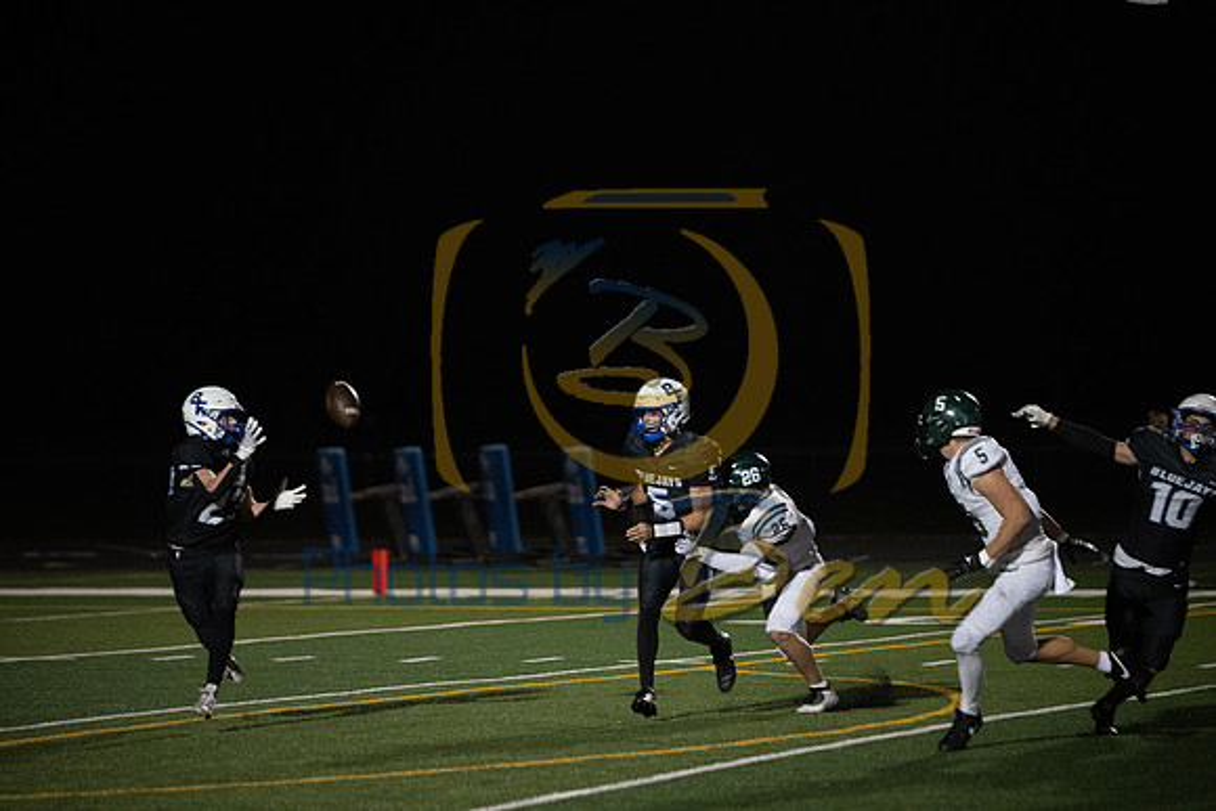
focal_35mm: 165
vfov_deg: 8.3
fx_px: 5574
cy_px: 406
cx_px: 608
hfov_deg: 12.4
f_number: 2.8
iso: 5000
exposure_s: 1/1250
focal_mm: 165
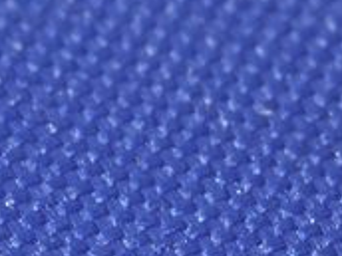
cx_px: 777
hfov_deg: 2.8
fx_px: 6968
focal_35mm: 705
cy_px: -25
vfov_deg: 2.1
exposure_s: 1/80
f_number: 6.3
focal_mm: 105
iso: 400
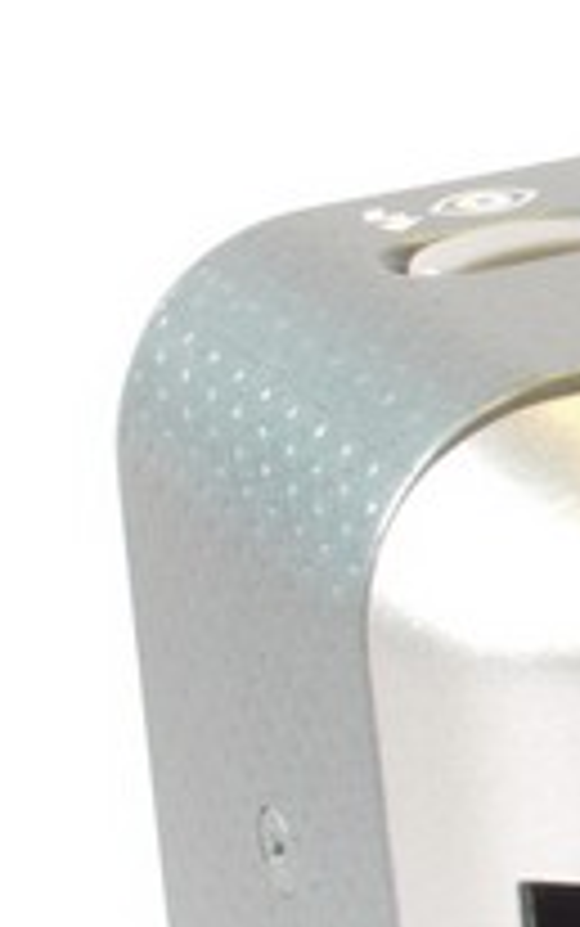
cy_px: 1058
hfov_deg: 3.4
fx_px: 9345
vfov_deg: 5.7
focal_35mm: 370
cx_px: 2527
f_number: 10
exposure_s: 1/40
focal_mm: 30
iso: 800
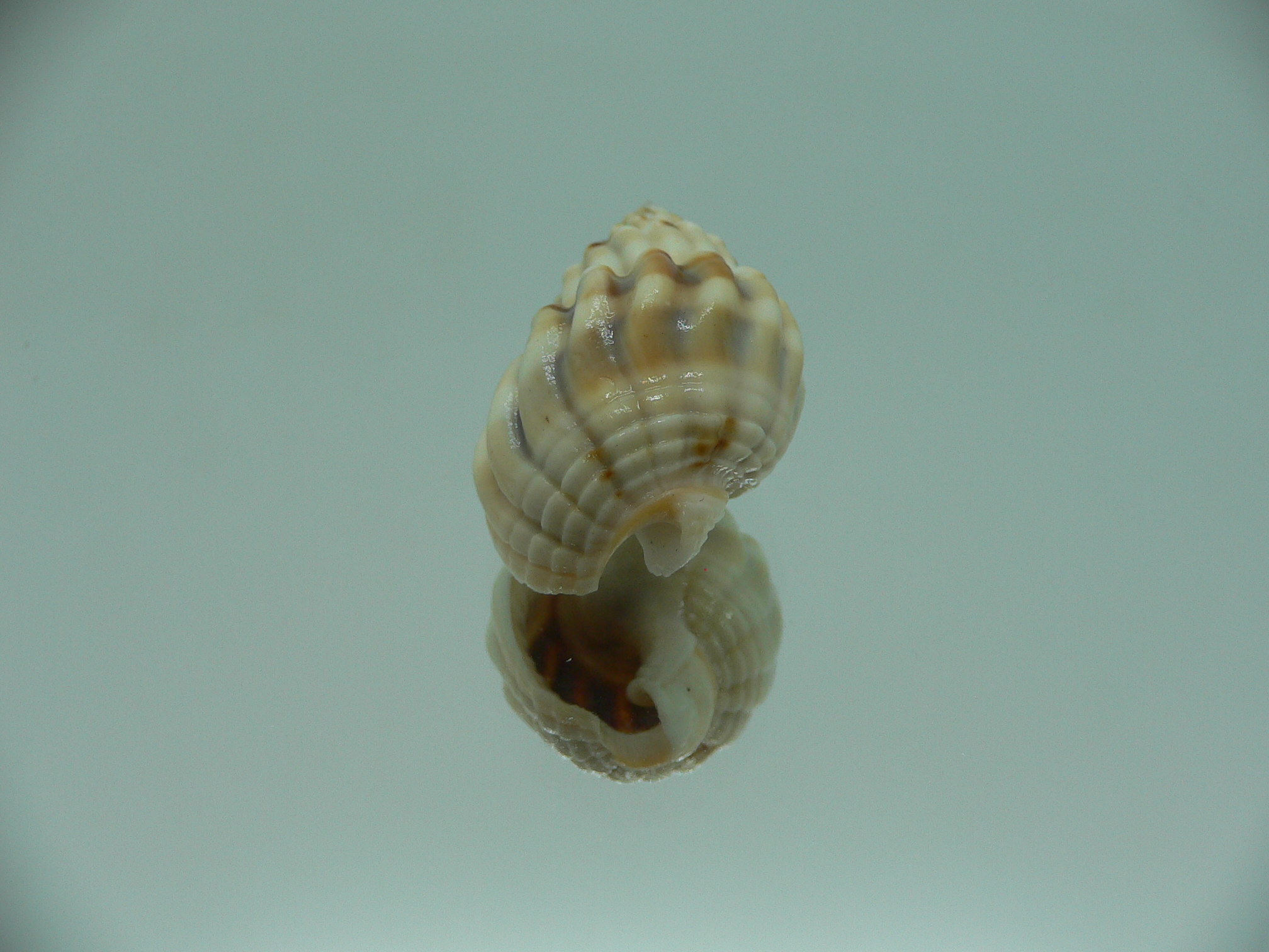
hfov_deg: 52.6
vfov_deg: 40.7
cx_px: 634
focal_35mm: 35
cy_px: 476
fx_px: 1283
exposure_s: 1/60
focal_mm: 4.6
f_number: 2.8
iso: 80
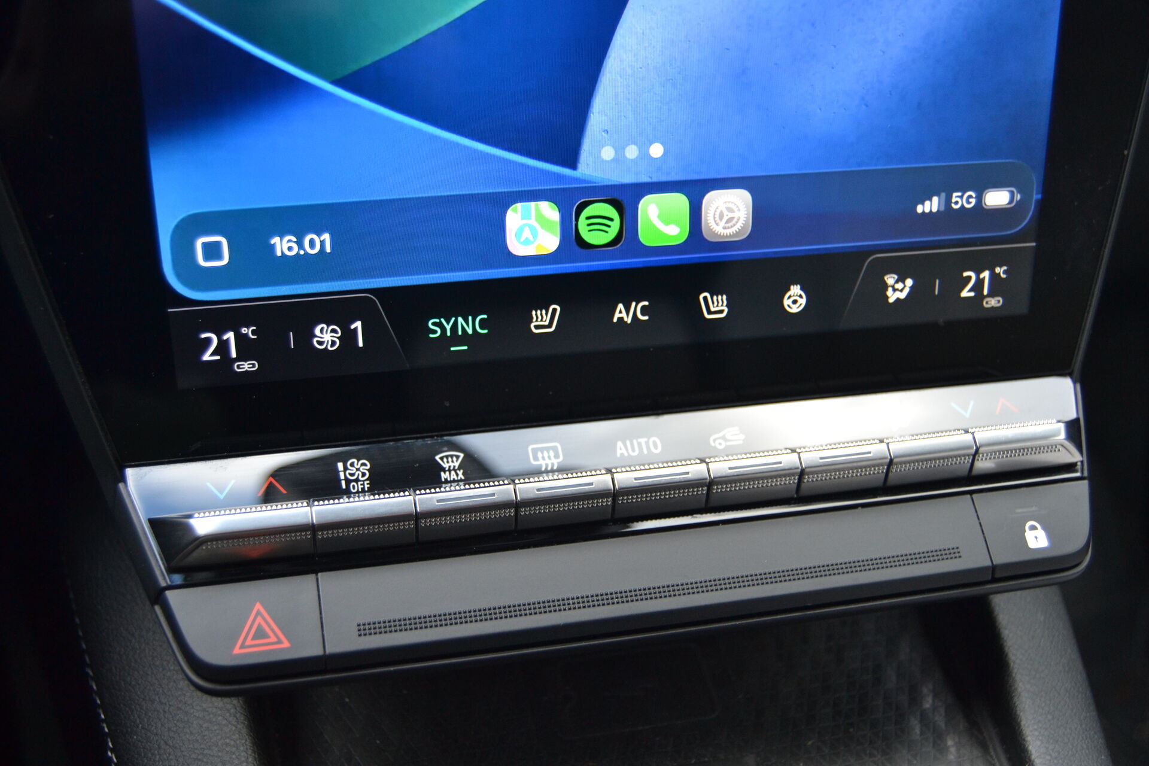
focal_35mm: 42
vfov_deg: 31.9
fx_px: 1340
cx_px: 574
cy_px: 383
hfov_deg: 46.4
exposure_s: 1/60
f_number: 4
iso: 720
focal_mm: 28
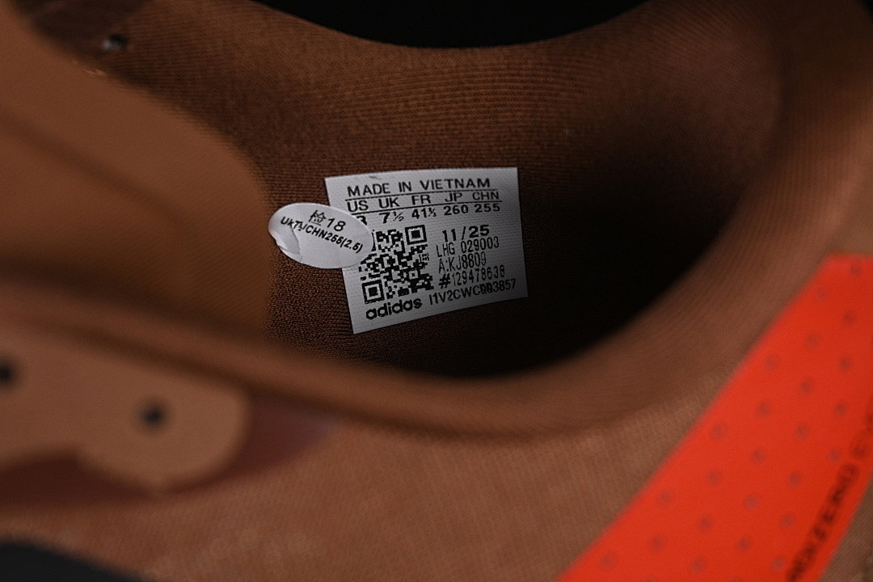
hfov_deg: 27.0
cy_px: 291
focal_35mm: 75
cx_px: 436
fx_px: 1819
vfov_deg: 18.2
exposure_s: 1/60
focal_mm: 50
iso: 160
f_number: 6.3
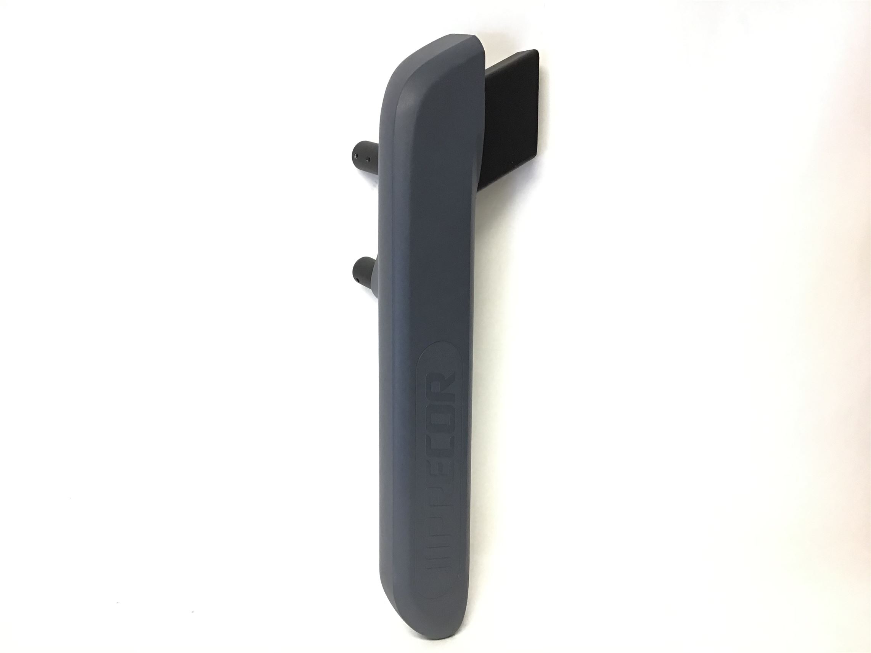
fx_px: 780
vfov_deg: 45.4
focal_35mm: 31
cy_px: 326
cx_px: 436
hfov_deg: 58.4
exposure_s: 1/33
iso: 64
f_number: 2.4
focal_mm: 3.3
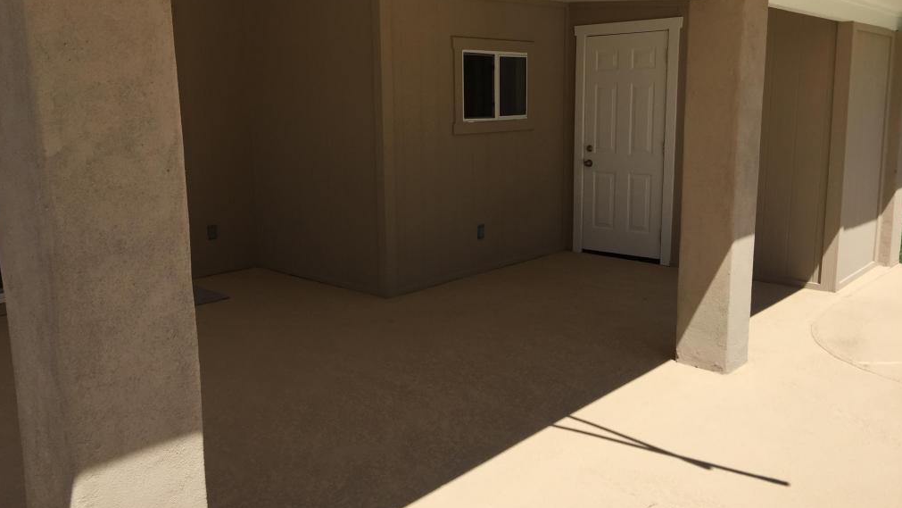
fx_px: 765
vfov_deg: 36.7
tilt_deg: -10.5
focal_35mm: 32
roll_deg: +0.0
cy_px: 246
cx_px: 449
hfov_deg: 61.0
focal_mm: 4.15
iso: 32
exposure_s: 1/2475
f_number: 2.2
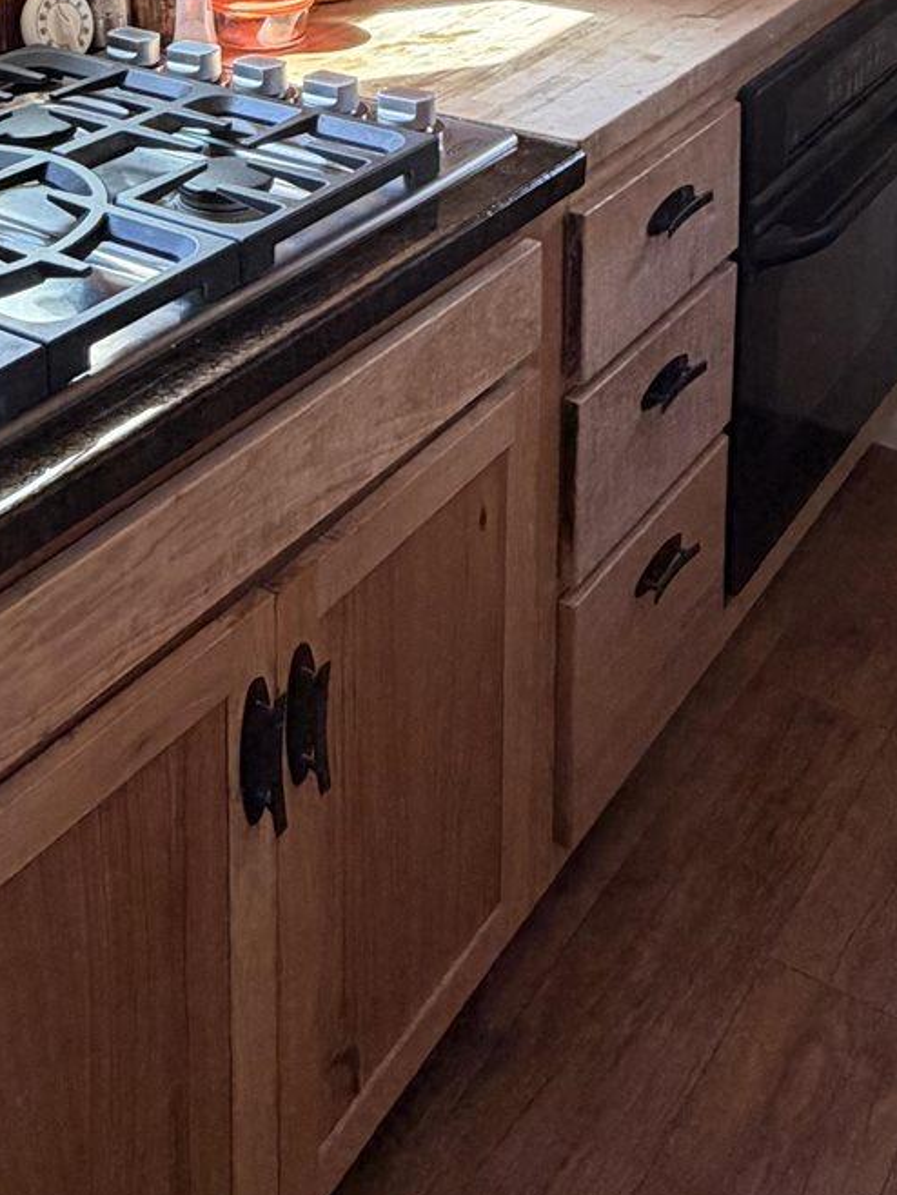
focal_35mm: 49
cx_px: 418
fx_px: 1692
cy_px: -174
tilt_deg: -9.6
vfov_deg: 33.1
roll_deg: -0.4
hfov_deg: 29.7
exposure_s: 1/120
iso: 200
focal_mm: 2.22
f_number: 2.2
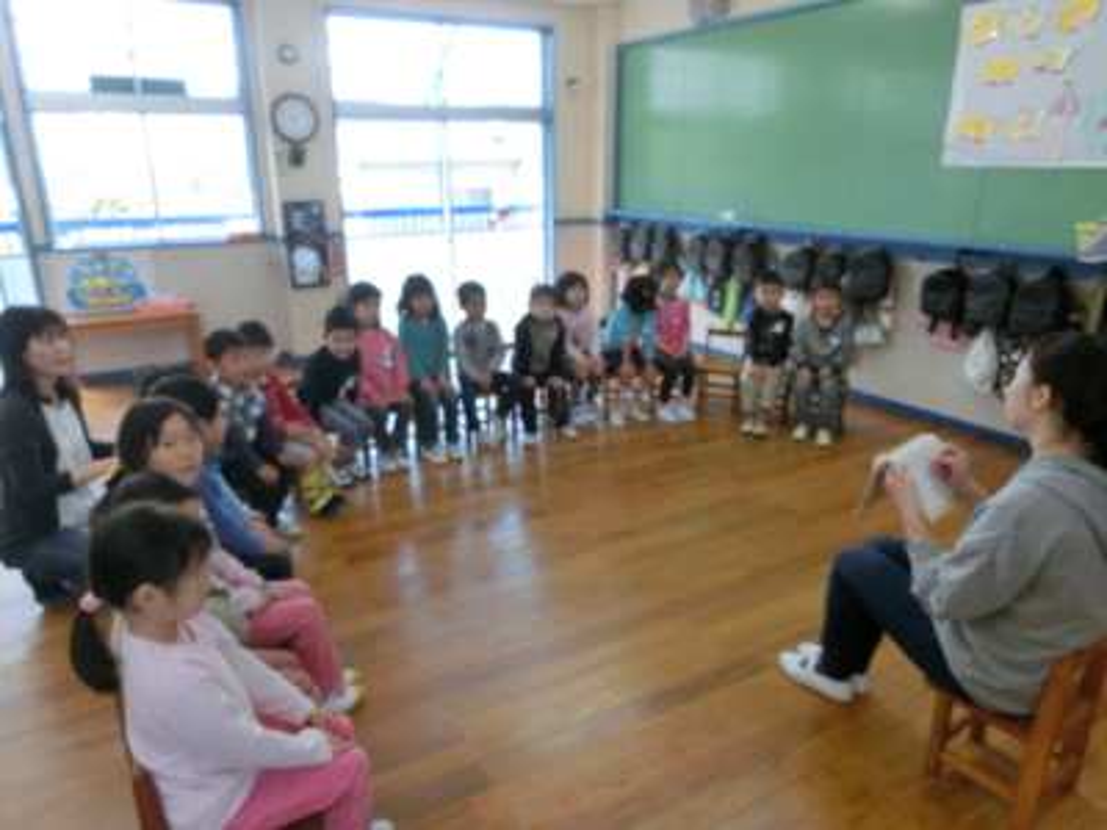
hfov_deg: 71.6
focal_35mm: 24
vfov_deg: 56.8
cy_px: 415
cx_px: 554
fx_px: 768
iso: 160
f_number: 3
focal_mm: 4.24
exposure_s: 1/125
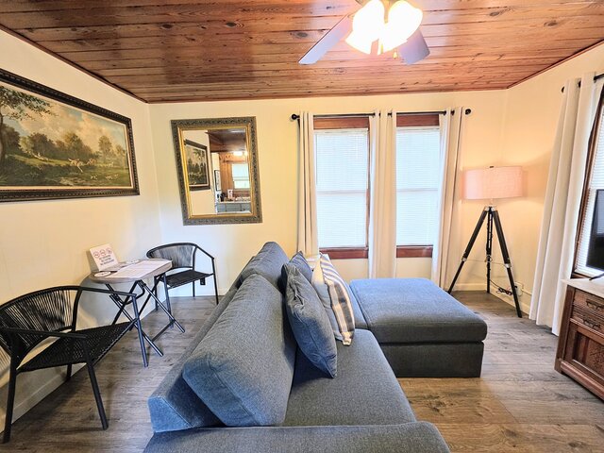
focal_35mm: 13
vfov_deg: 89.9
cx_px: 302
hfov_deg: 106.2
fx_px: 227
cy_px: 226
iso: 250
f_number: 1.9
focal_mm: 2.2
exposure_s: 1/120
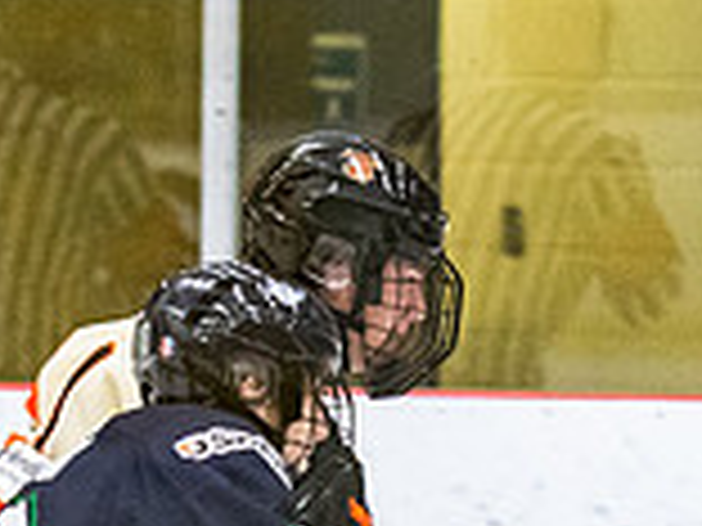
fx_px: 16873
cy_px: 614
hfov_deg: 2.4
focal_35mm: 832
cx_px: 91
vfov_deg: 1.8
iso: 2200
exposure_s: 1/640
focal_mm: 110
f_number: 2.8
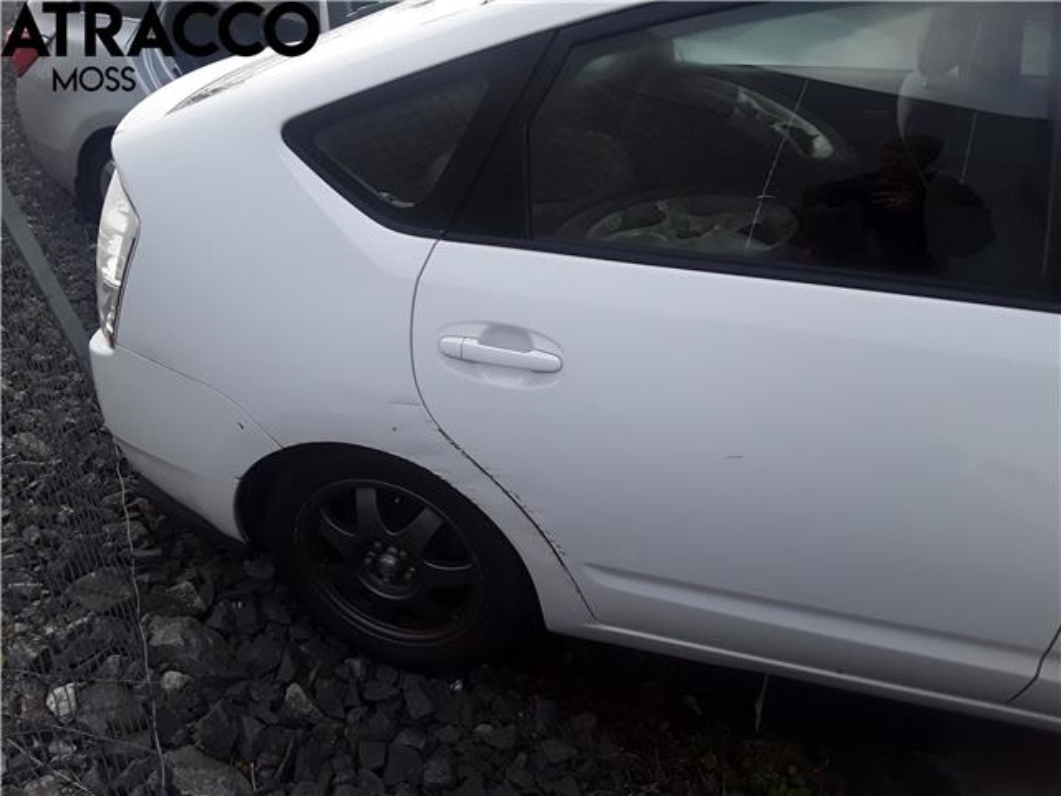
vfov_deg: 49.7
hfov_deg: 63.4
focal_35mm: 28
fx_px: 858
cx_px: 530
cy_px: 398
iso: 40
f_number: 1.9
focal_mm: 2.91
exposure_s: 1/393
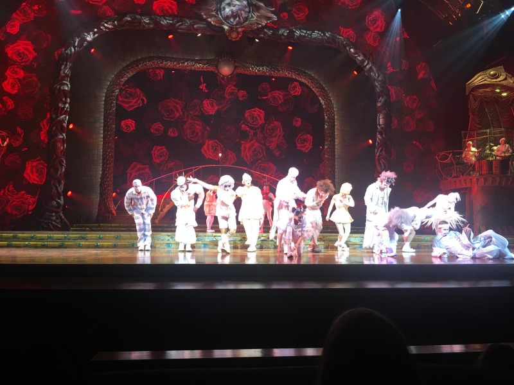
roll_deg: -0.3
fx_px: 431
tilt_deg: +5.5
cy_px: 192
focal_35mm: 29
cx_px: 257
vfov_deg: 48.2
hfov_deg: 61.7
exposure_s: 1/30
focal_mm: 4.15
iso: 32
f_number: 2.2
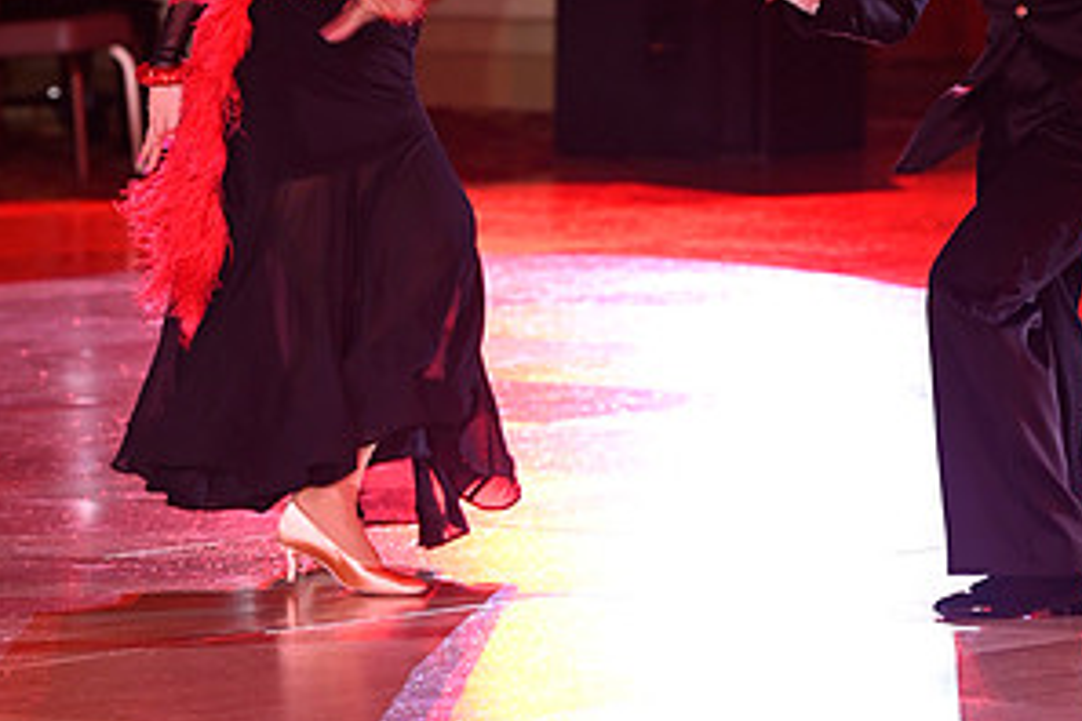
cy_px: -153
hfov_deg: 6.2
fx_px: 9978
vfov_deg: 4.1
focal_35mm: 332
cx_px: 610
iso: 1600
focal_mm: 170
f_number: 4
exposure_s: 1/200
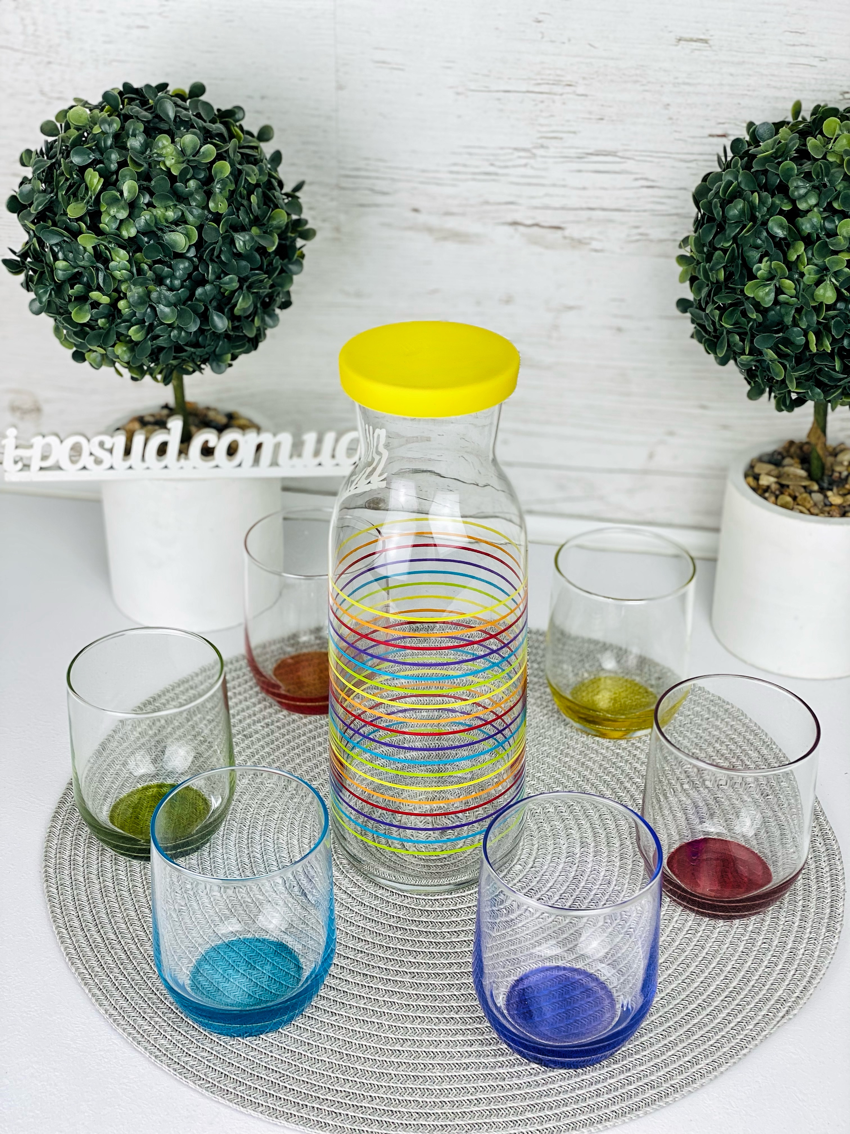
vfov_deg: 36.8
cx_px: 425
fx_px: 1702
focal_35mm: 52
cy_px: 567
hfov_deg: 28.0
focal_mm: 6
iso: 20
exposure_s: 1/184
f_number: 2
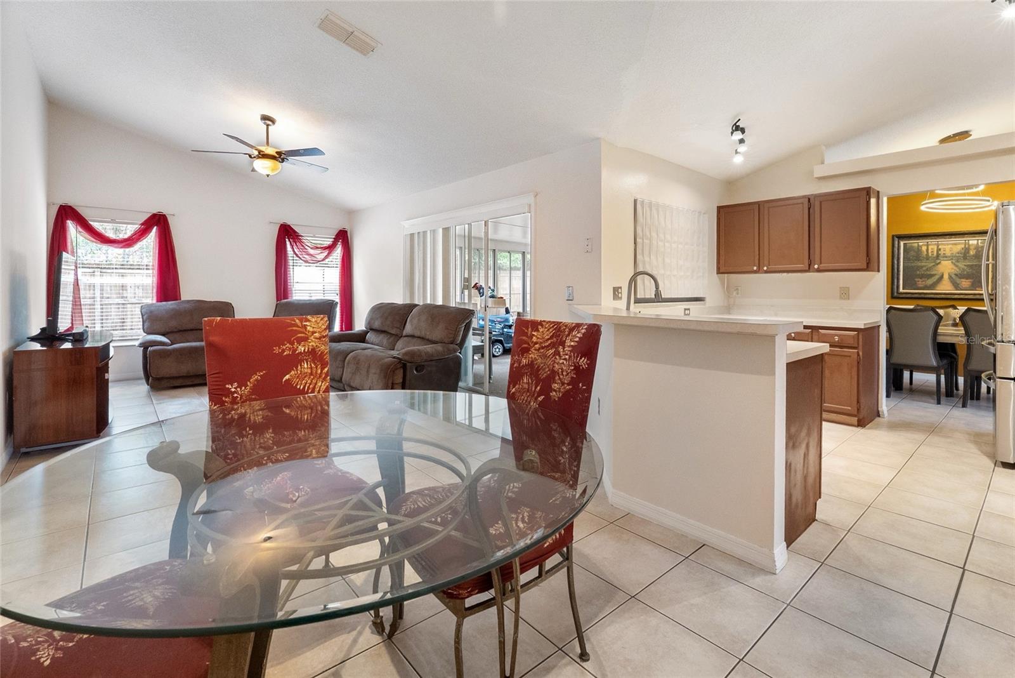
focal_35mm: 16
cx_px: 508
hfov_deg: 96.7
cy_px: 339
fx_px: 451
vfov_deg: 73.8
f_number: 9
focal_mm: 16
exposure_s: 1/20
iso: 12800
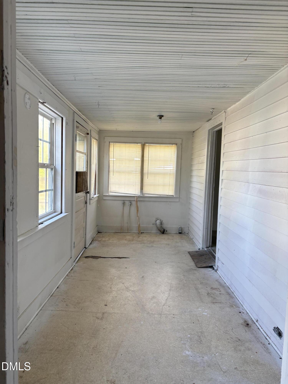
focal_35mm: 26
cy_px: 192
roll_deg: -2.6
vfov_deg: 67.3
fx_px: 288
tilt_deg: -4.0
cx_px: 144
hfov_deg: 53.1
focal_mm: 5.96
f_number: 1.6
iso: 80
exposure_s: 1/121
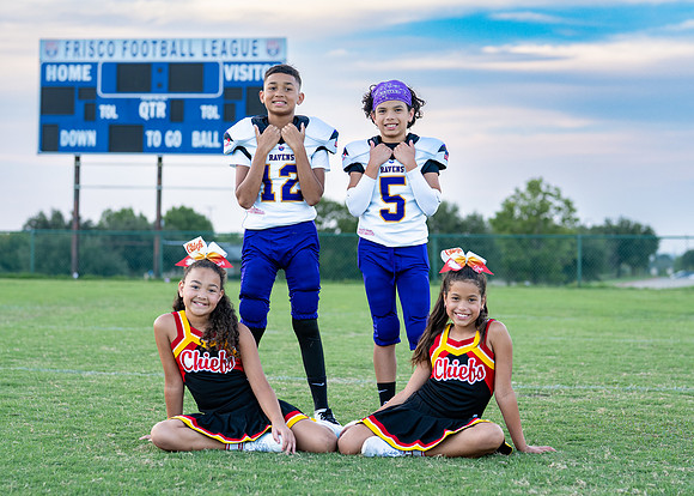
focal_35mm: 77
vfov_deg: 18.4
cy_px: 227
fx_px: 1527
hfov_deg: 25.6
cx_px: 359
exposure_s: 1/320
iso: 160
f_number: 2
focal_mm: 50
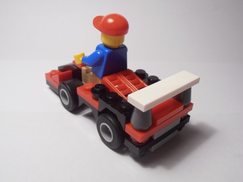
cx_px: 122
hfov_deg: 50.1
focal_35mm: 37
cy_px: 91
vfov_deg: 38.7
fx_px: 260
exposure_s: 1/40
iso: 80
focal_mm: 6.61
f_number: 3.9
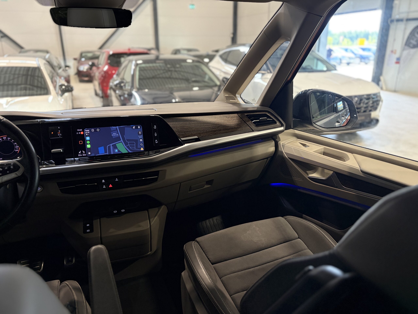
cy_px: 157
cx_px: 209
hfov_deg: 67.3
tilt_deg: -18.6
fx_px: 314
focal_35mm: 26
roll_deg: +0.3
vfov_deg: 53.1
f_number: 1.6
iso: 250
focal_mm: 5.96
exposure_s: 1/49
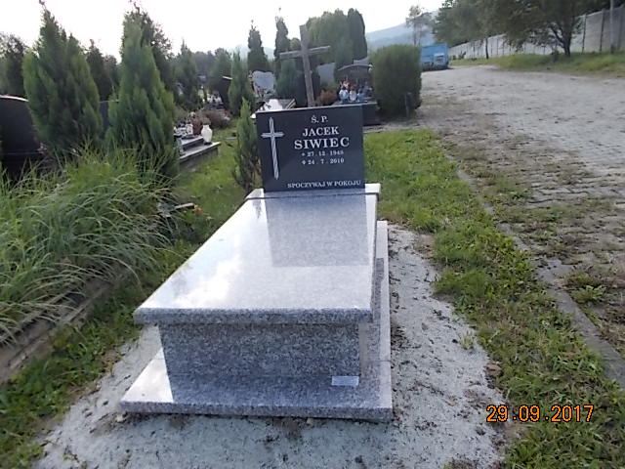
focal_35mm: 26
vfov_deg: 53.1
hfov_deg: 67.3
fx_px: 469
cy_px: 234
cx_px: 312
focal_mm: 4.6
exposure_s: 1/200
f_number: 3.2
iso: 80
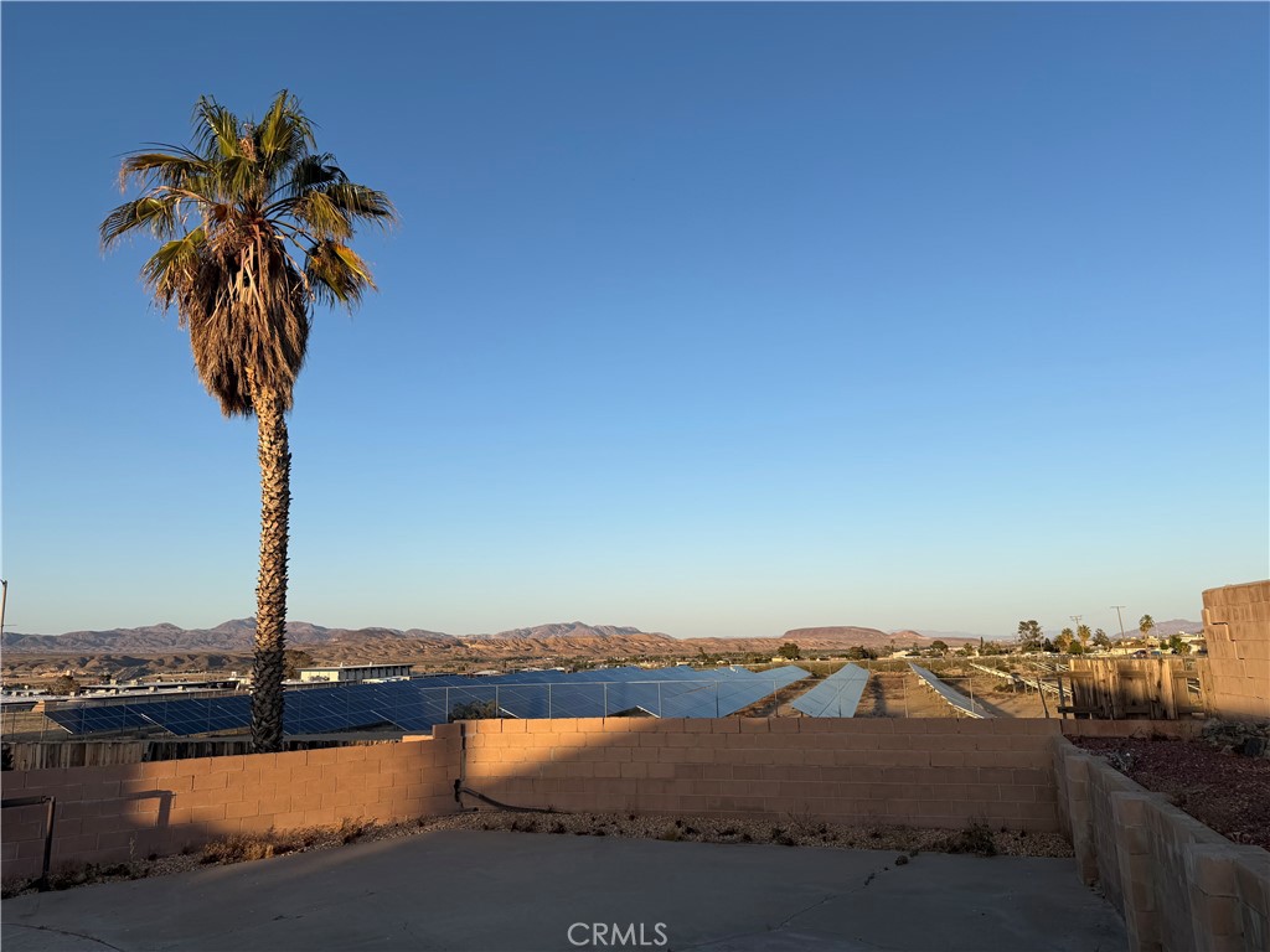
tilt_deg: +10.2
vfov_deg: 56.8
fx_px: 881
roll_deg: +0.7
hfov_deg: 71.6
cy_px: 476
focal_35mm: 24
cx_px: 635
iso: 80
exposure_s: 1/3021
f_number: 1.78
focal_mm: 6.76
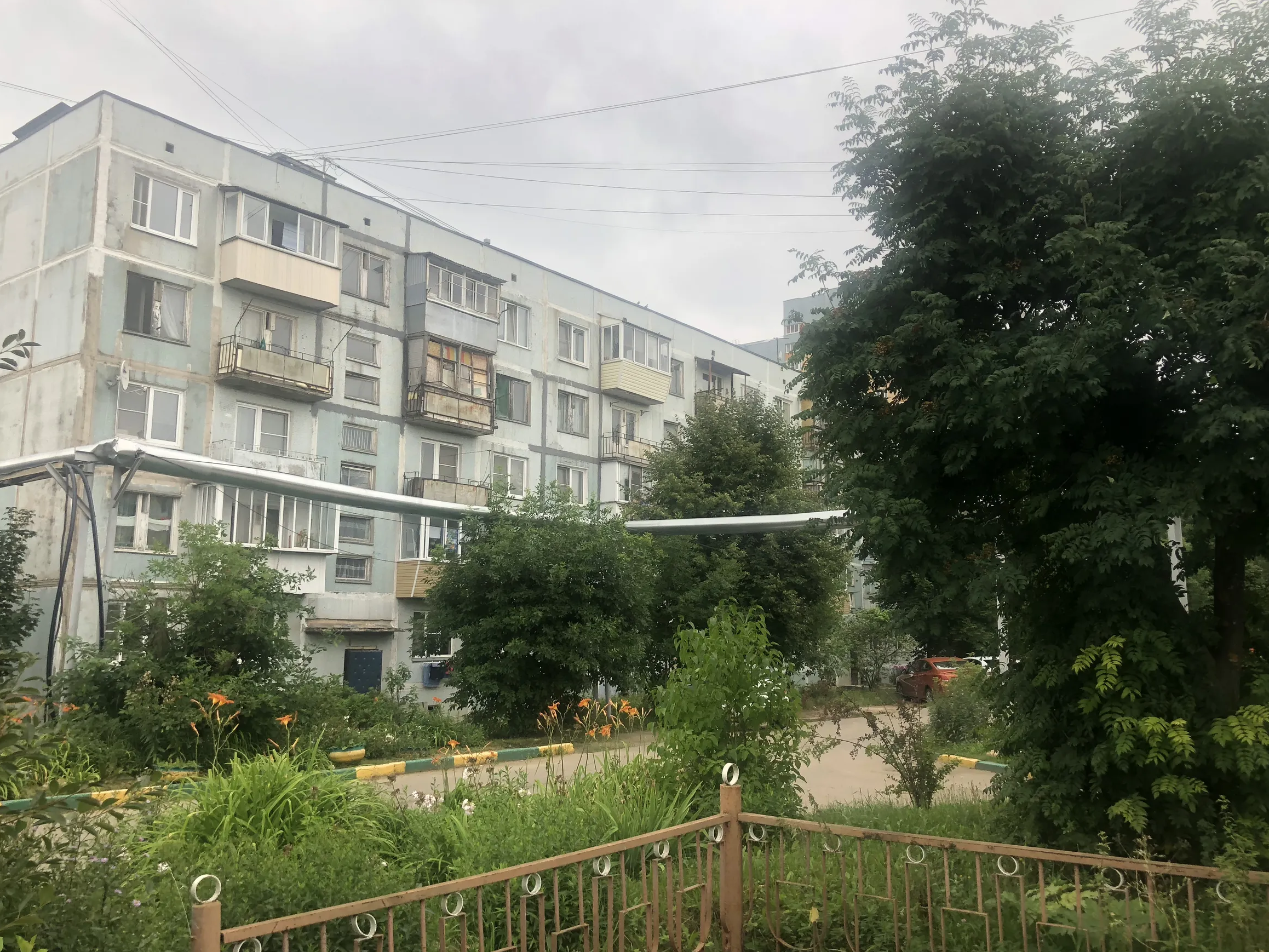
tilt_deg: +7.9
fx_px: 1063
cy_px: 489
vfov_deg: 48.2
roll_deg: -0.4
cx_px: 629
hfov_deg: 61.7
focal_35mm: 29
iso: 25
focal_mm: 3.99
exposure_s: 1/120
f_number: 1.8
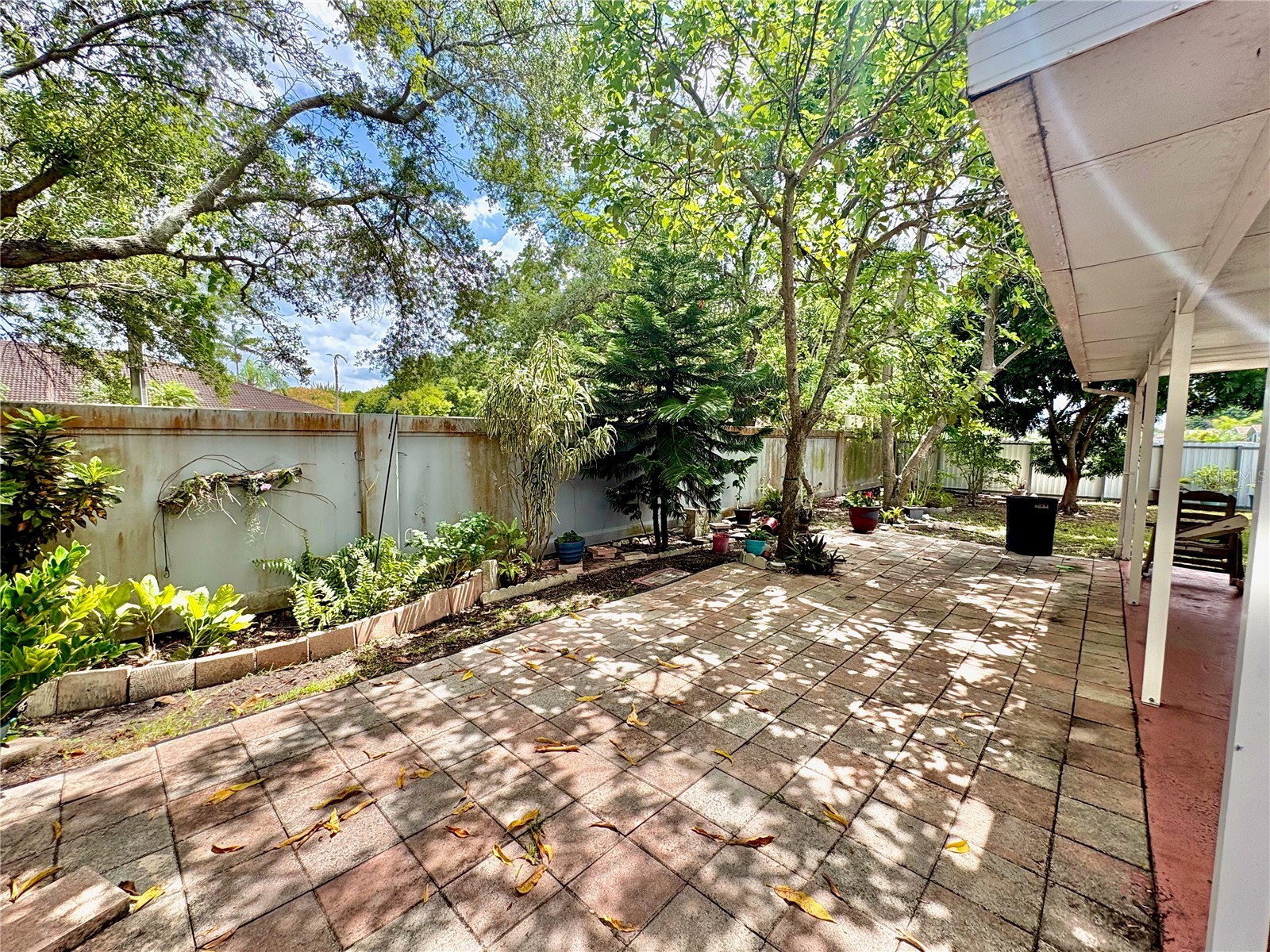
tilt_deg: -4.0
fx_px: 514
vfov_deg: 85.7
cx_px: 635
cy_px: 476
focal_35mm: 14
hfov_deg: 102.1
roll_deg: -0.1
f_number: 2.2
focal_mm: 2.22
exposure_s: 1/501
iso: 64
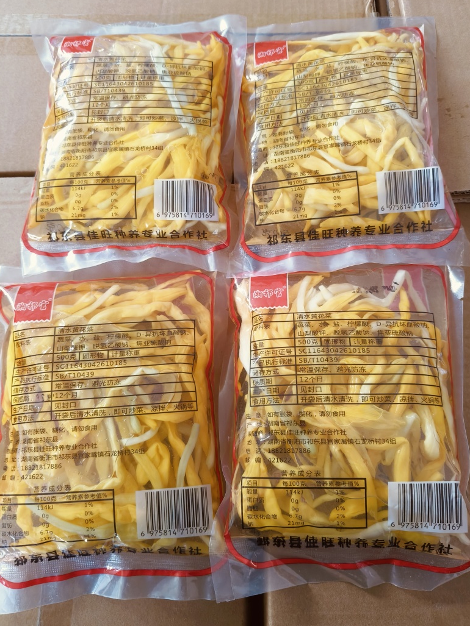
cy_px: 309
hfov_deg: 51.3
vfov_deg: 65.3
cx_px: 239
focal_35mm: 27
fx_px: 489
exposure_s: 1/50.1
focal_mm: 4.84
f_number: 1.8
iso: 640
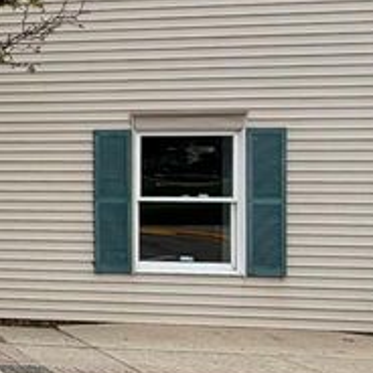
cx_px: -489
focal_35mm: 69
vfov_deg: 25.0
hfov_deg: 15.5
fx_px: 841
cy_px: 169
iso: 20
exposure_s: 1/770
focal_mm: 2.22
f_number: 2.2
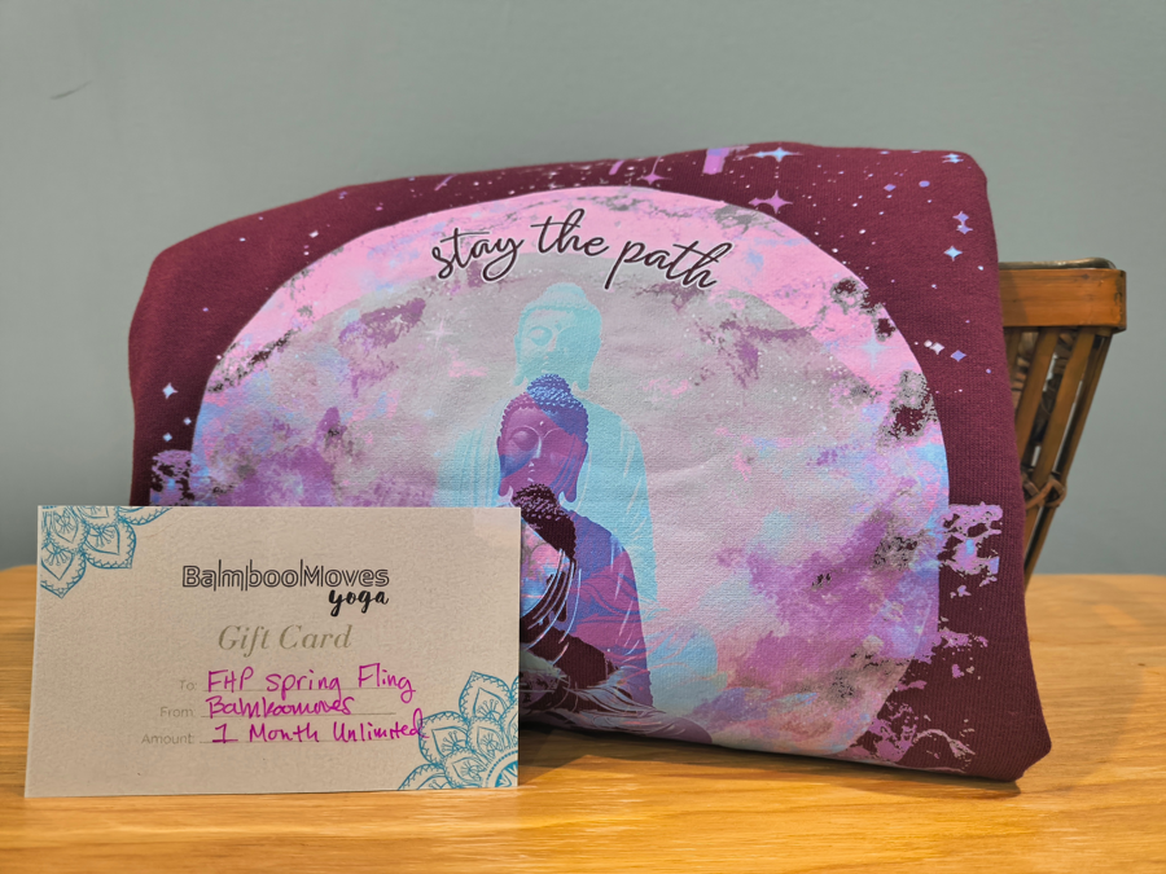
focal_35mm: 25
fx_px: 842
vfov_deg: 54.9
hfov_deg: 69.4
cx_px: 583
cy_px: 437
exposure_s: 1/40
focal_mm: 4.68
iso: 1483
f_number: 1.7
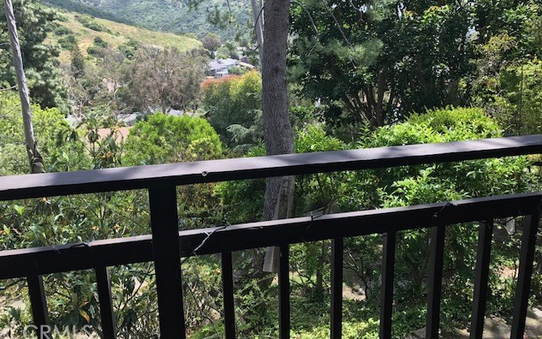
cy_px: 140
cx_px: 273
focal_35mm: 30
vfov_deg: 41.7
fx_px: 443
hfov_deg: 62.9
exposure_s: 1/570
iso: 20
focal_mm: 3.99
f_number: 1.8
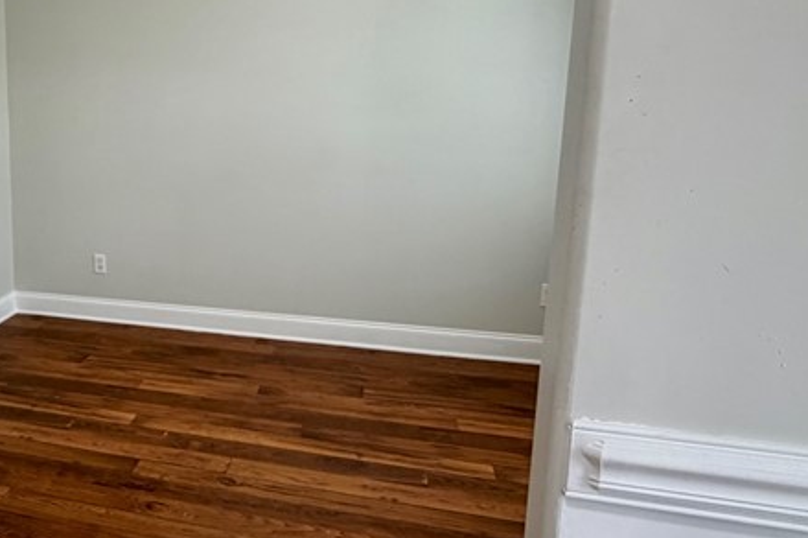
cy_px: 219
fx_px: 763
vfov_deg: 38.7
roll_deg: +1.8
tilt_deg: -9.9
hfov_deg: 49.7
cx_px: 81
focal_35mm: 34
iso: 160
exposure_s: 1/120
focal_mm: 2.22
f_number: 2.2
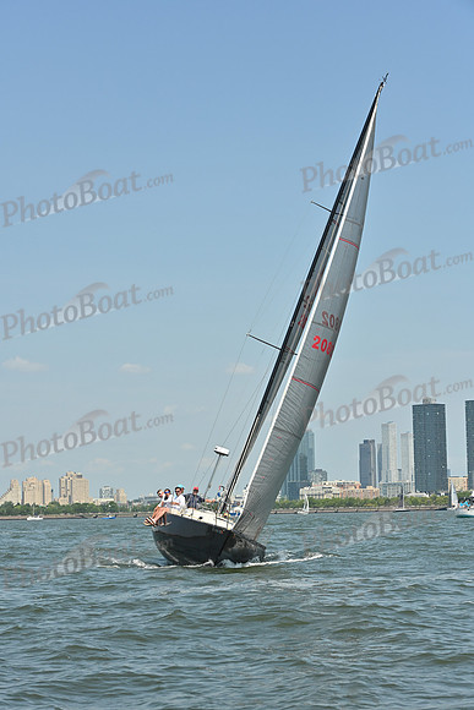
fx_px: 1579
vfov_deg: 25.4
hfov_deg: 17.1
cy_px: 355
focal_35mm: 80
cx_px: 237
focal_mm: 80
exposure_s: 1/1250
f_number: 7.1
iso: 320
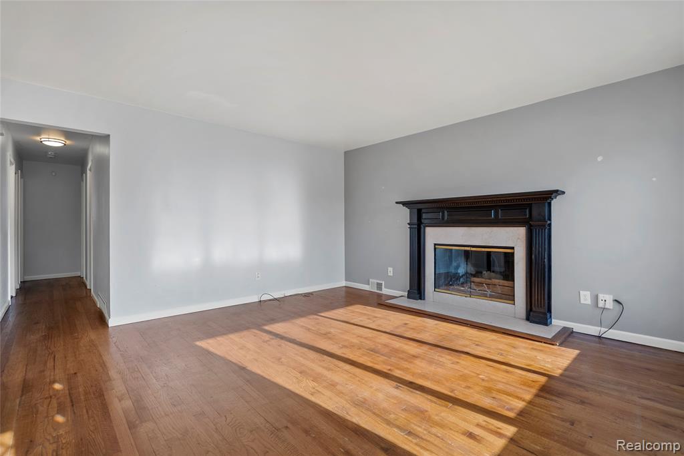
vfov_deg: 73.8
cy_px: 228
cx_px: 342
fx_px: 304
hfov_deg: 96.7
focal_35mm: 16
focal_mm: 16
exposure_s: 1/40
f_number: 4
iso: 100
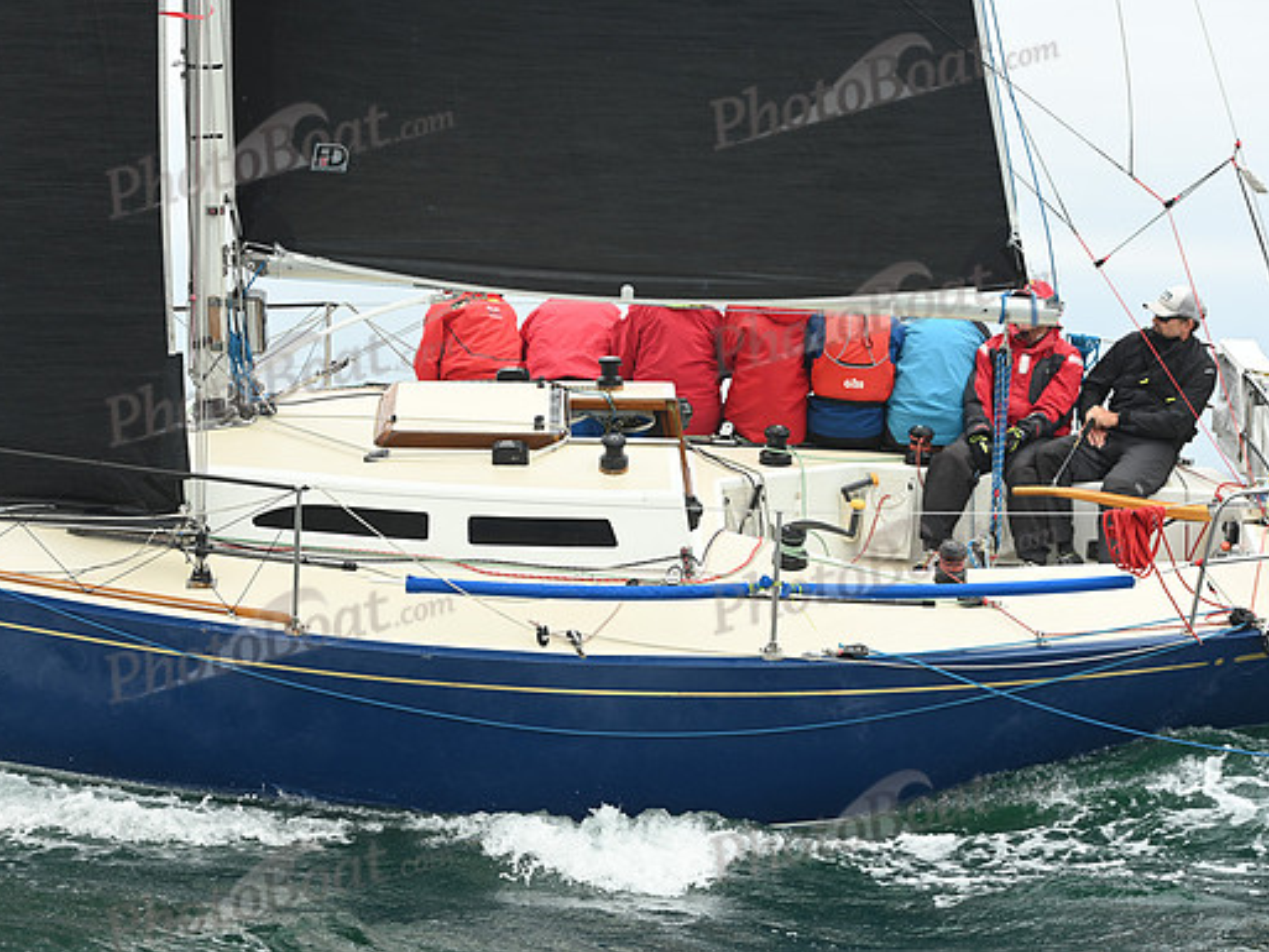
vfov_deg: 14.8
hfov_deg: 19.6
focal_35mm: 100
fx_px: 3667
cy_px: 476
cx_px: 584
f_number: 5.6
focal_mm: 92
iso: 400
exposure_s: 1/800
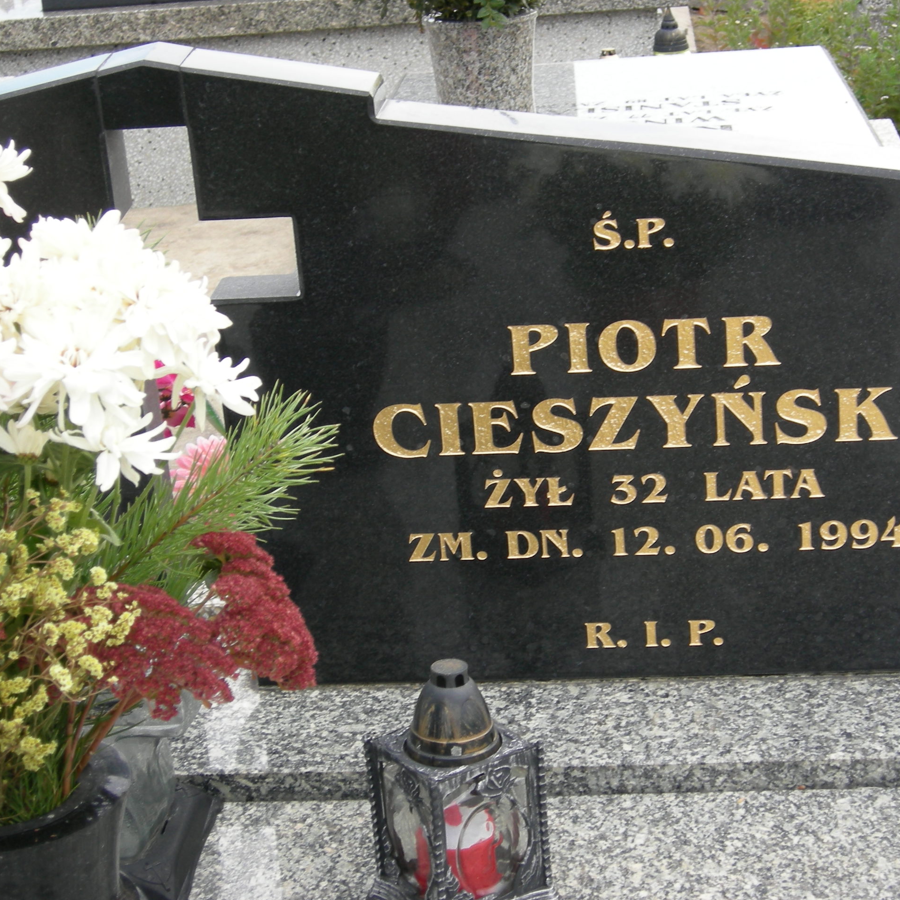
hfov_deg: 21.9
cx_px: 514
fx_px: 2324
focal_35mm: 79
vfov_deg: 21.9
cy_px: 449
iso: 64
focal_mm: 13.7
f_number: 3.9
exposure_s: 1/99
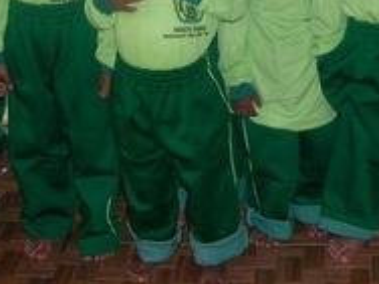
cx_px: 222
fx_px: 1018
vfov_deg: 15.6
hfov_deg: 21.1
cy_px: -11
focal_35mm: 93
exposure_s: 1/60.1
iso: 50
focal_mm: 5.8
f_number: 2.8
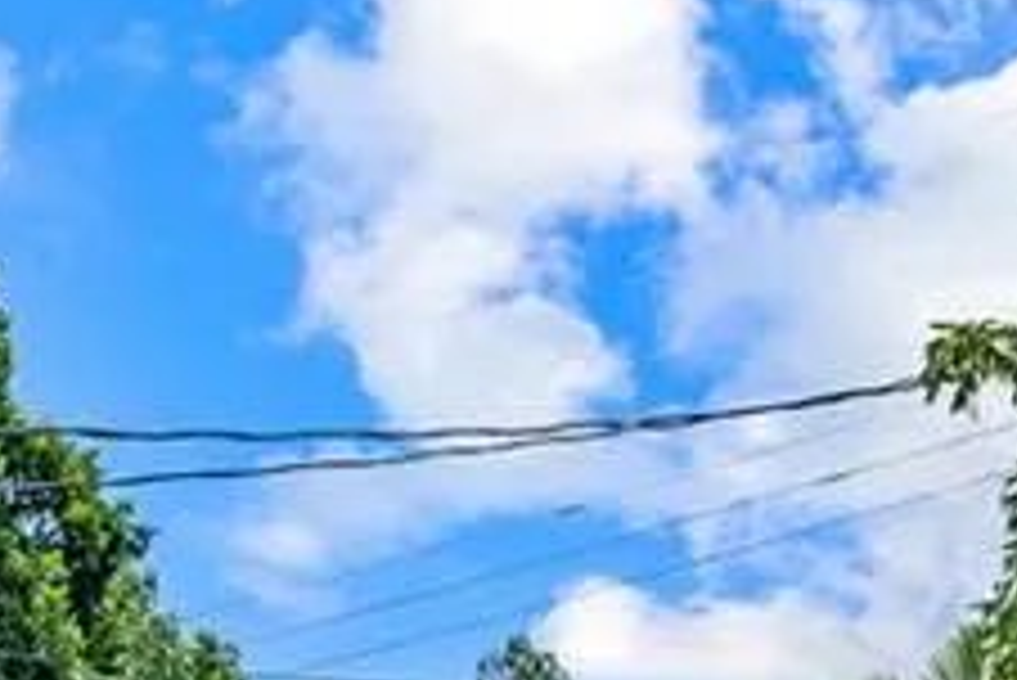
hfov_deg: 21.4
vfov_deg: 13.1
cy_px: 1209
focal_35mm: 95
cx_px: 621
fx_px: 2685
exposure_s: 1/1250
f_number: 10
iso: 320
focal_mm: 21
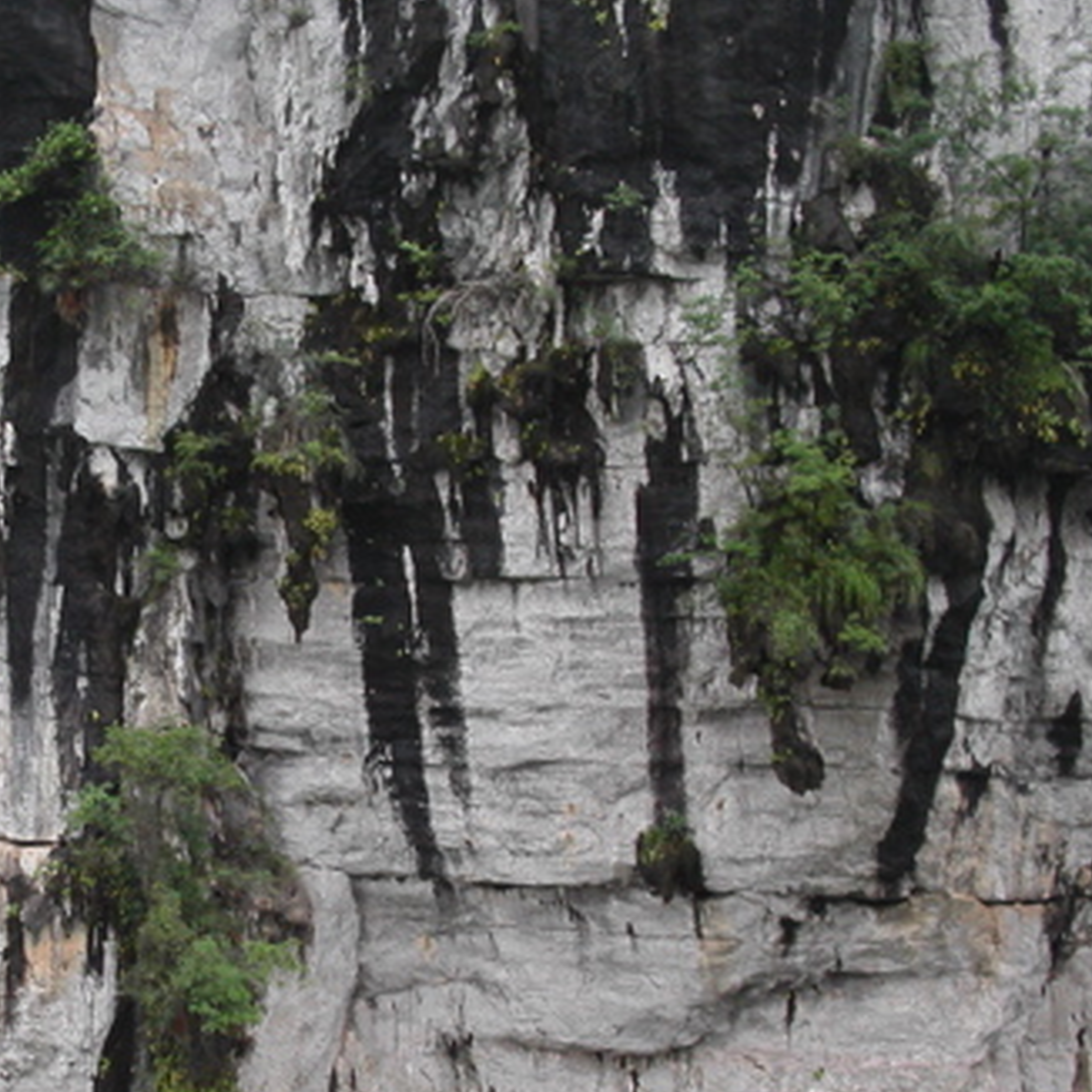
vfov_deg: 25.8
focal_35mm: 66
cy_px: 791
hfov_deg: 25.5
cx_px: 181
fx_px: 2356
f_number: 4
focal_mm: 7.8
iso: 100
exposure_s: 1/90
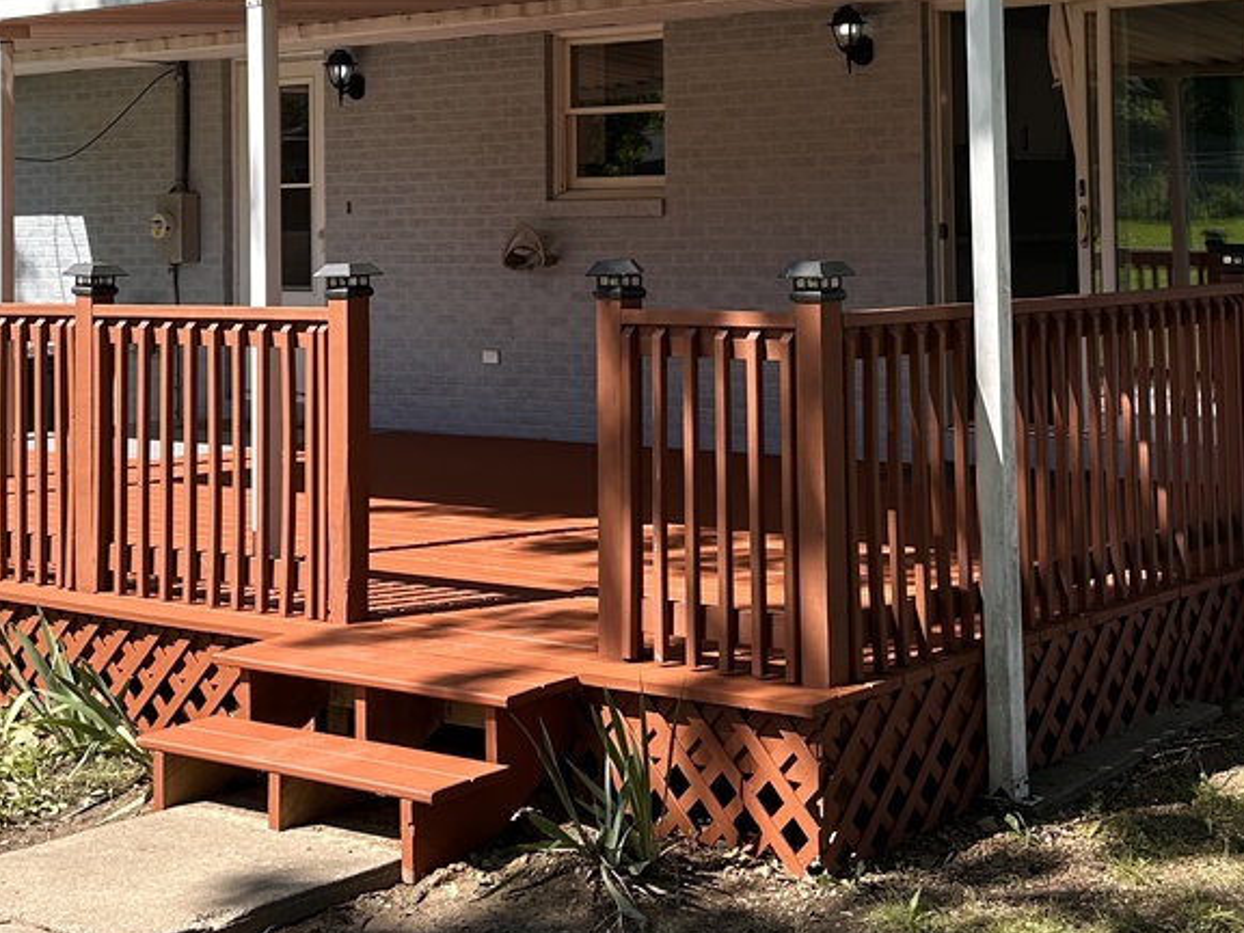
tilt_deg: +0.2
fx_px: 2156
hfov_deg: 32.0
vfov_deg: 24.0
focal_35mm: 60
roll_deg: +1.3
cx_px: 775
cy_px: 156
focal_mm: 6.86
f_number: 1.78
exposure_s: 1/2110
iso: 80
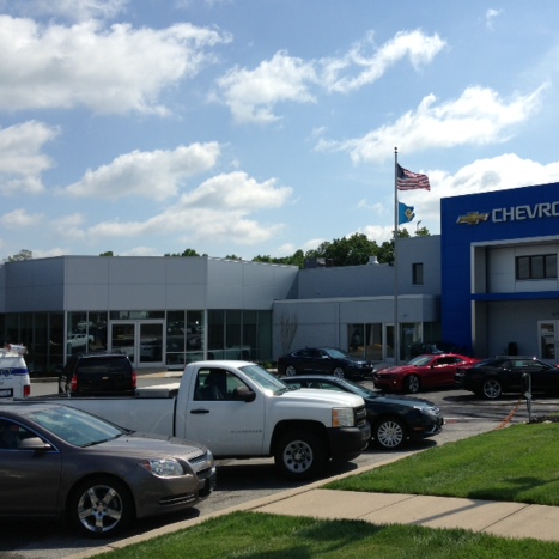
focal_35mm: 40
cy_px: 286
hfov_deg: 41.3
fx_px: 731
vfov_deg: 41.9
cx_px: 375
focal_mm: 4.13
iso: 50
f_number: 2.4
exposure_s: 1/2088
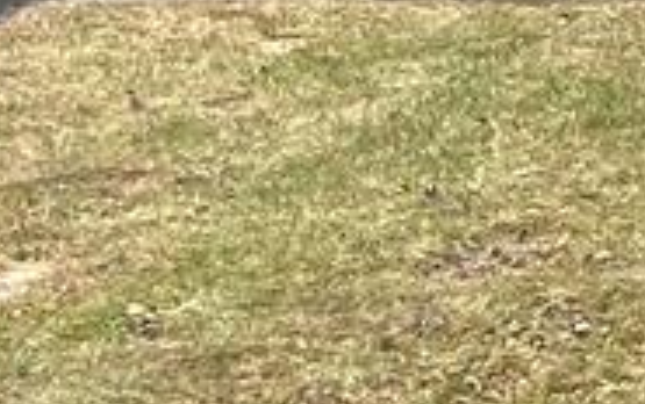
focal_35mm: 214
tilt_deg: +4.1
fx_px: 3765
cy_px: -700
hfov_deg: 8.3
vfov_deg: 5.8
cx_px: 1907
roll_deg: -1.2
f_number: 1.5
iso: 32
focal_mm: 5.7
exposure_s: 1/135
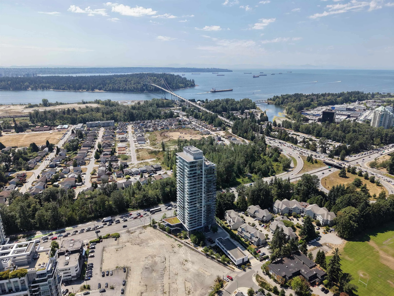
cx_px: 197
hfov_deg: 71.6
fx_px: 273
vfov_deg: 56.8
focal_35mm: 24
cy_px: 148
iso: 100
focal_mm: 8.67
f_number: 1.8
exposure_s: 1/60
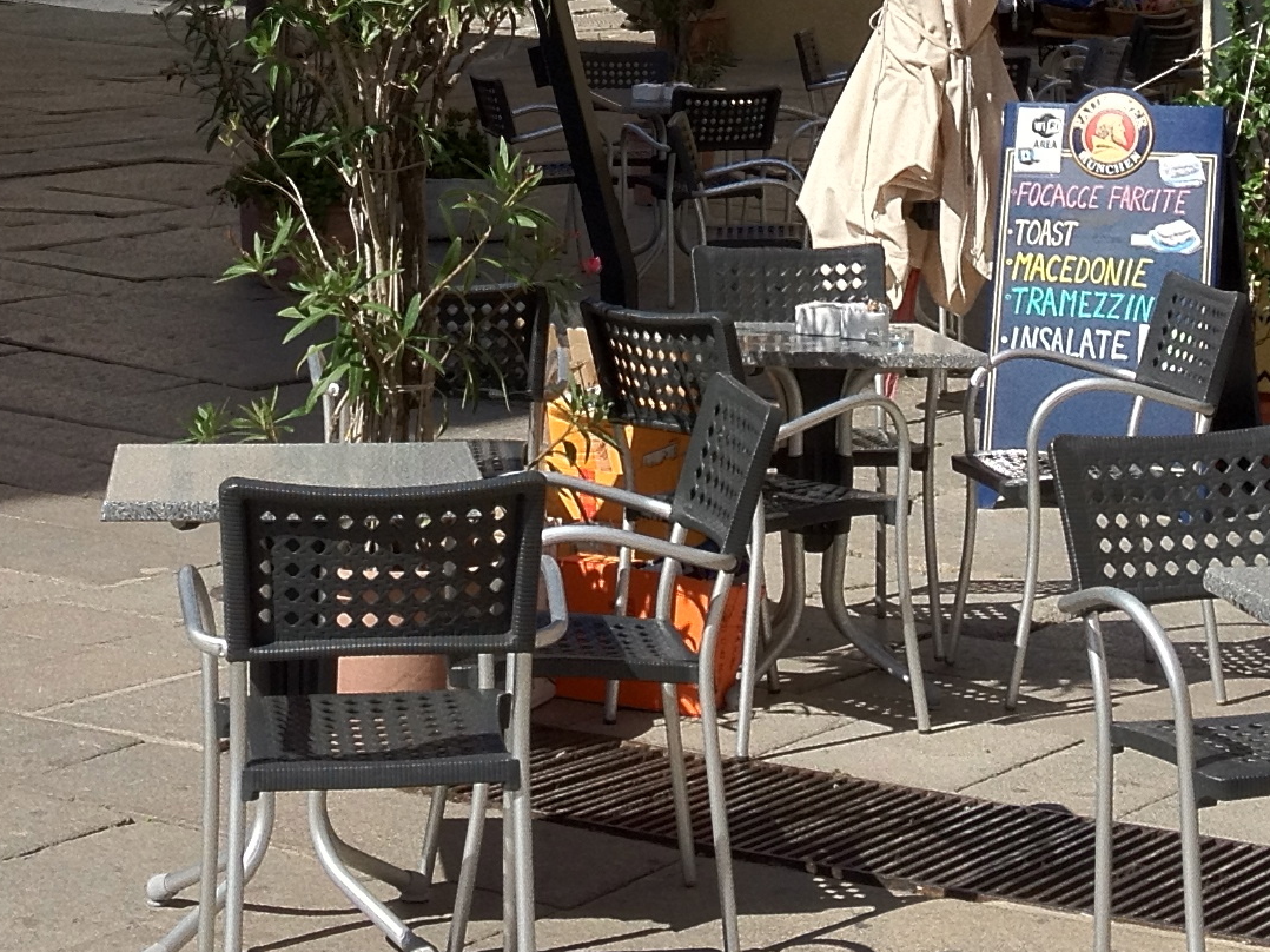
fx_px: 3888
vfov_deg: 13.4
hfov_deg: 18.5
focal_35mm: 106
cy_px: -350
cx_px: 530
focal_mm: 4.28
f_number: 2.4
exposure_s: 1/2907
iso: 64
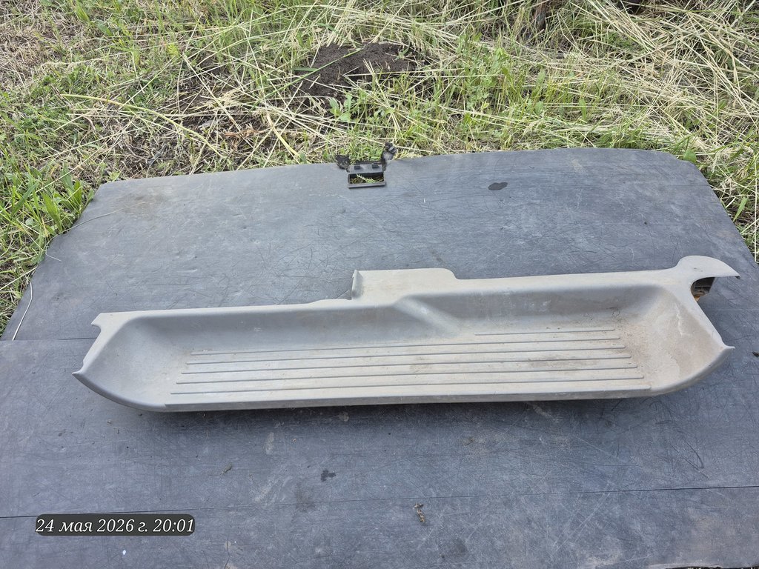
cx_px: 380
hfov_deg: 73.9
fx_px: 504
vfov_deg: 58.9
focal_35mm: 23
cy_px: 284
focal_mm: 5.4
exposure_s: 1/180
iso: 250
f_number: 1.8
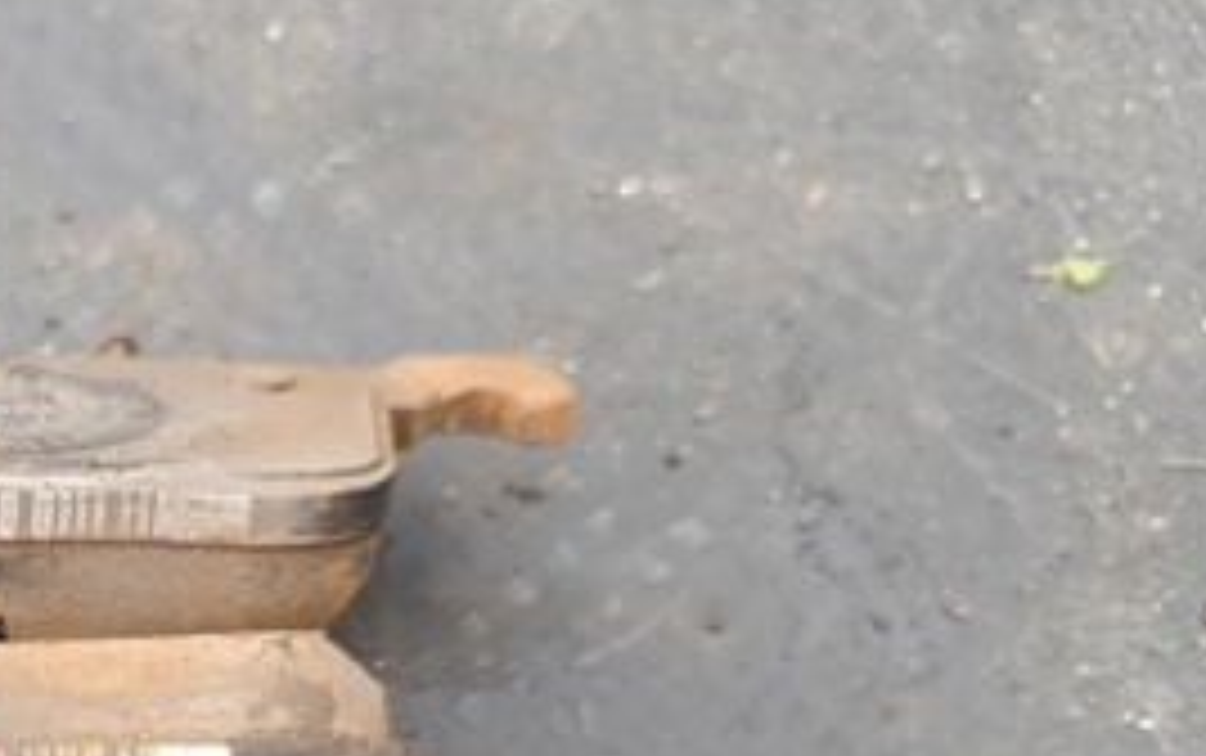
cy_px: 842
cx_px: -142
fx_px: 1908
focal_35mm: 58
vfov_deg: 21.2
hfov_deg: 31.0
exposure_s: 1/100
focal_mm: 6.11
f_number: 1.7
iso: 400
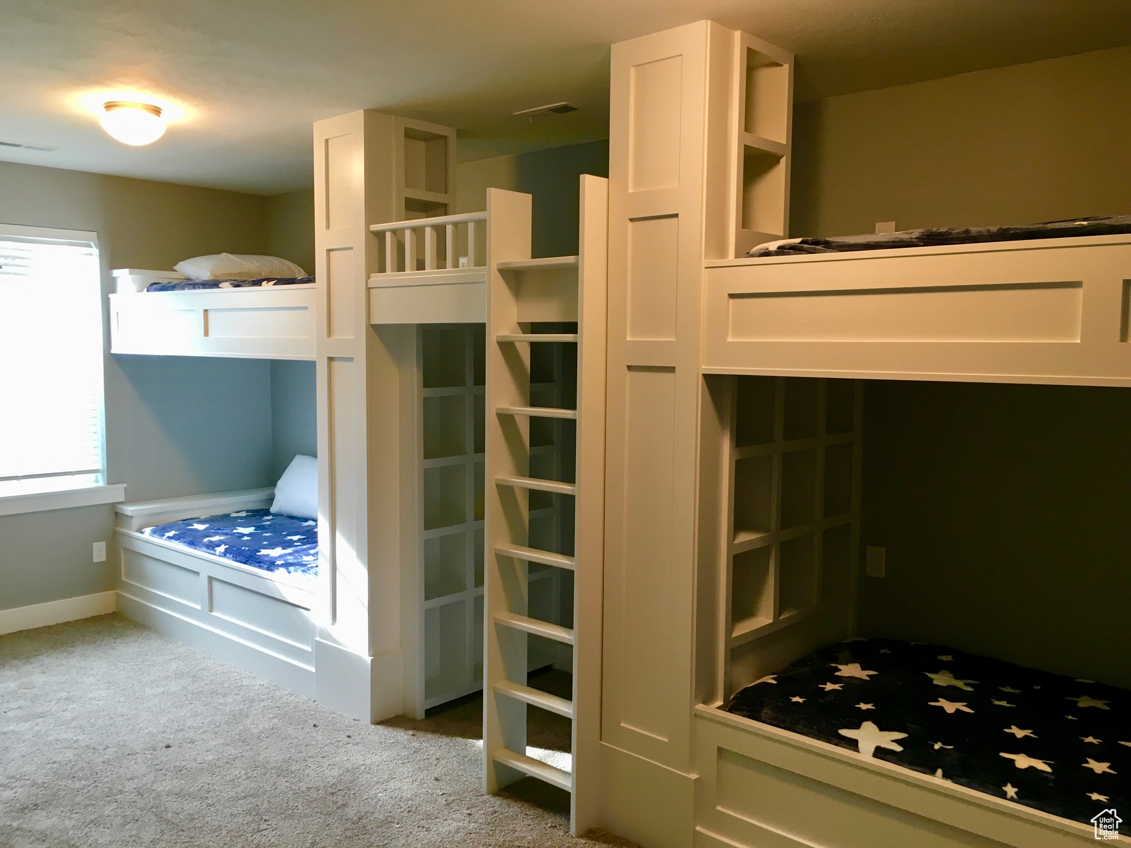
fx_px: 948
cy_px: 424
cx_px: 566
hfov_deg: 61.7
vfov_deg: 48.2
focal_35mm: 29
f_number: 2.2
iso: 64
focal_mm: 4.15
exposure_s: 1/30
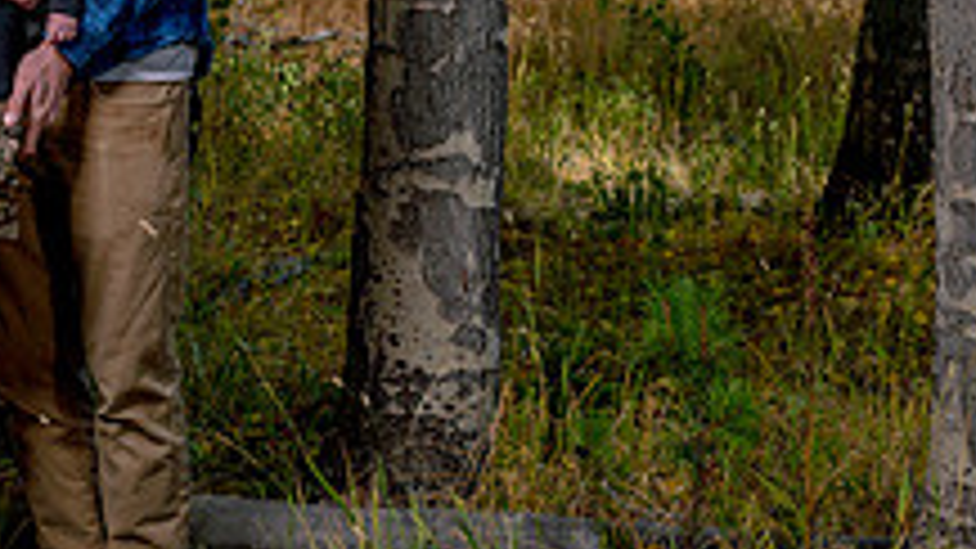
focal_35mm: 84
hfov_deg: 24.4
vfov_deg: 14.1
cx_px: 45
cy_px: -11
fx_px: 2174
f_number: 4.5
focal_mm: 30
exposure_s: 1/1000
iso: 160
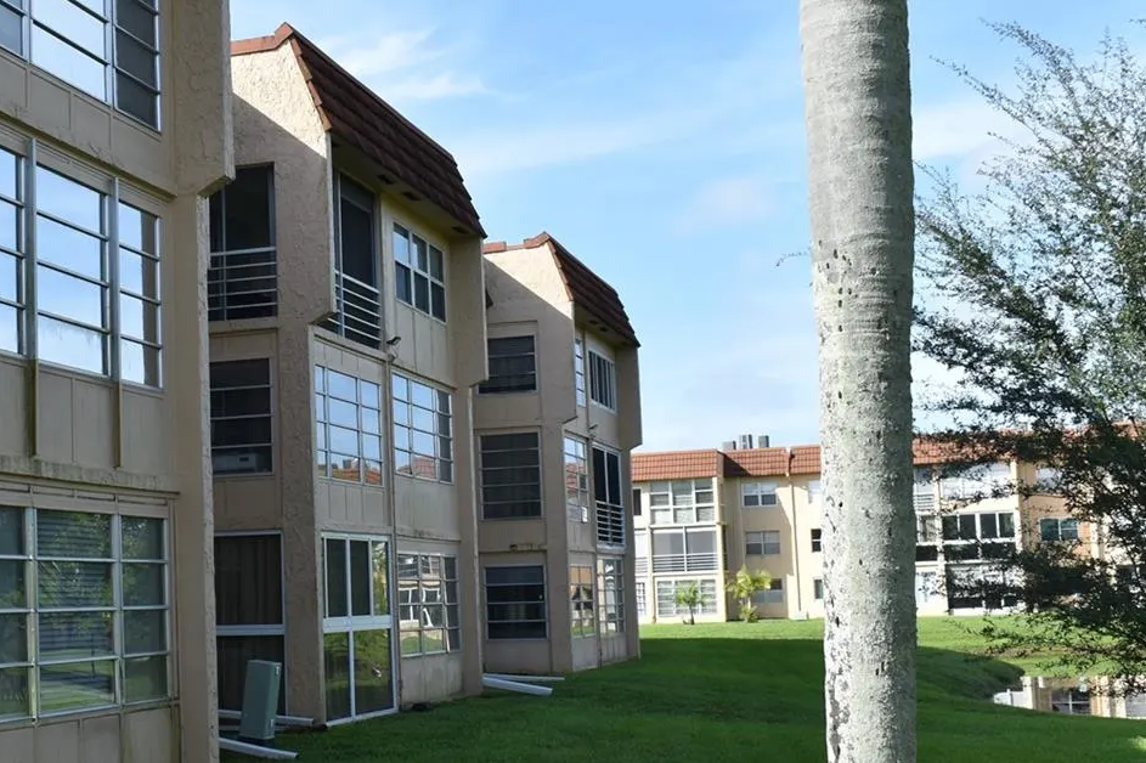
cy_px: 395
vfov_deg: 24.2
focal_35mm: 56
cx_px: 284
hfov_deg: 34.9
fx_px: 1782
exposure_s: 1/250
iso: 140
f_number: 8
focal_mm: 22
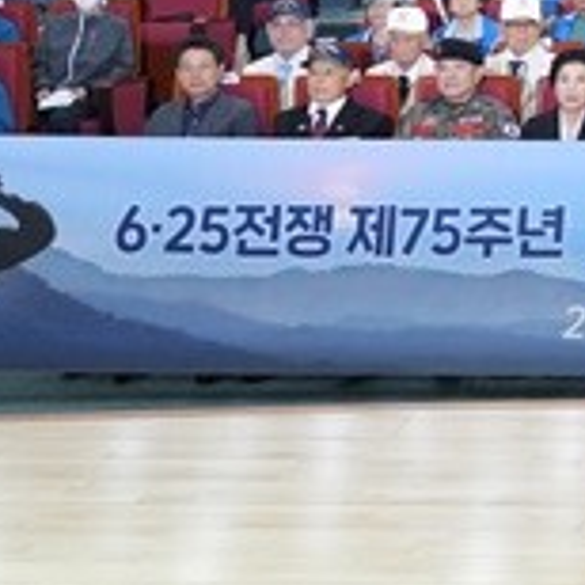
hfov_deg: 17.1
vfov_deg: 19.8
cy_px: -87
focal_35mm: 83
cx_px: 1052
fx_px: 1587
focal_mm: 25
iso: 2500
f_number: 4.5
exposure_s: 1/100
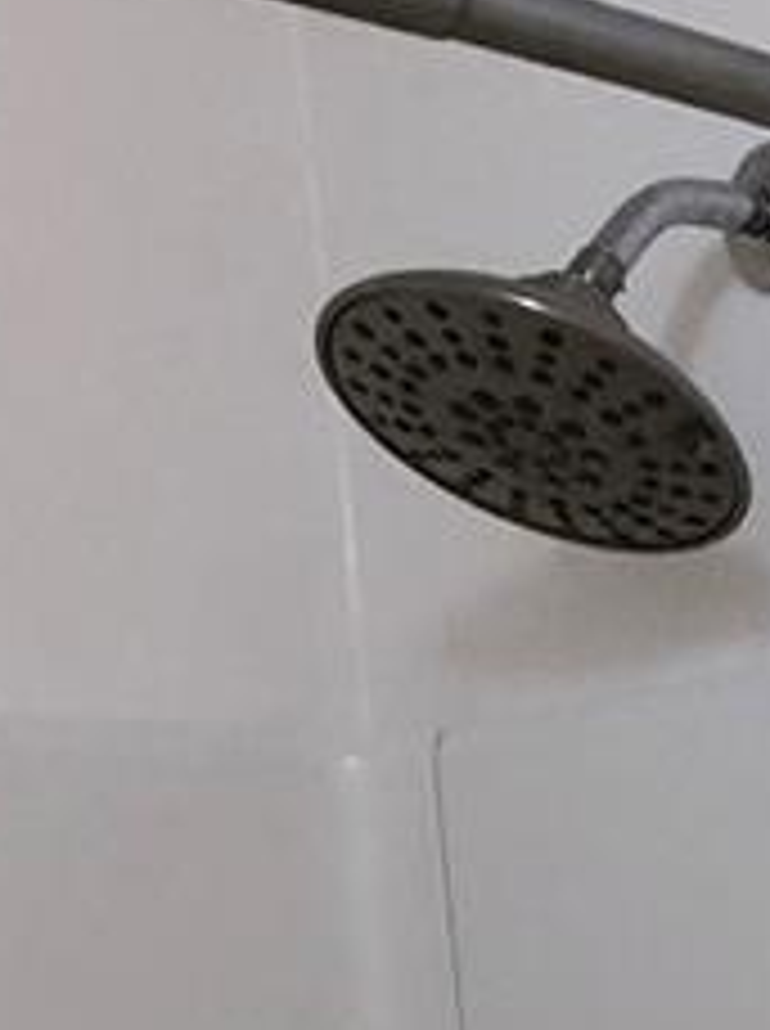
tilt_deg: -12.8
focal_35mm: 147
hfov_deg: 9.5
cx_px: 1459
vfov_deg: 11.6
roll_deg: +4.0
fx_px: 4372
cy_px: 2267
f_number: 1.8
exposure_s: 1/30
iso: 40
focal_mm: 3.99
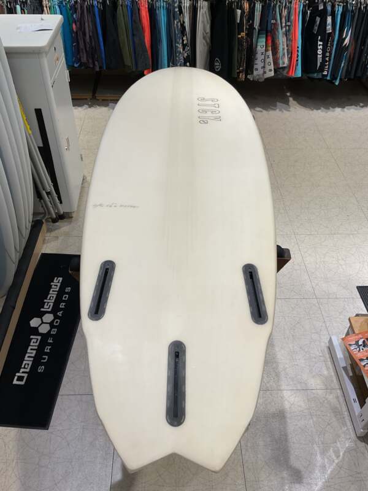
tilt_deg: -43.3
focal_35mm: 29
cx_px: 184
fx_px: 411
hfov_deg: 48.2
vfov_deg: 61.7
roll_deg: -0.3
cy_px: 246
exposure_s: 1/120
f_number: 1.8
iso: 20
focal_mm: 3
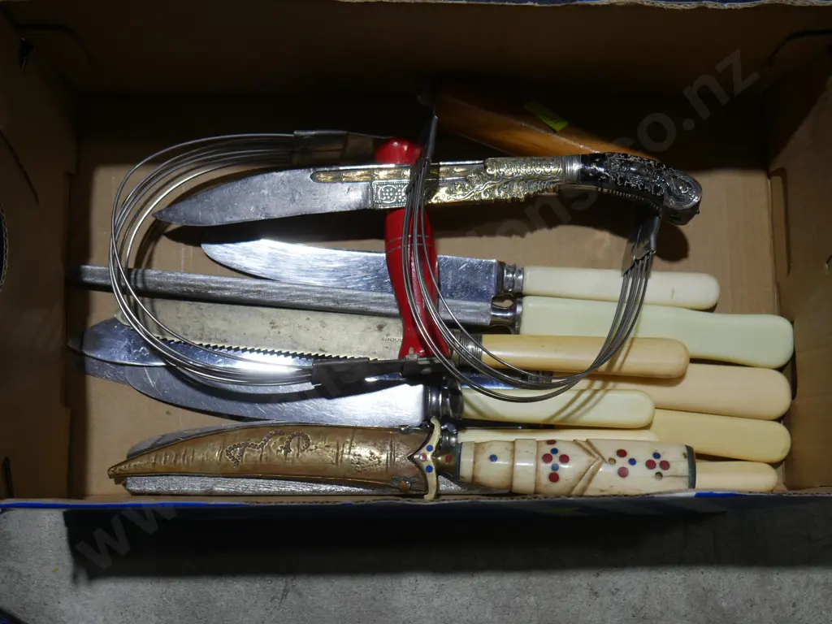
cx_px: 416
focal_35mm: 44
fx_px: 1058
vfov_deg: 32.9
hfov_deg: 42.9
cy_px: 312
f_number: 4.7
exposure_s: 1/60
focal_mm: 22
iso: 200
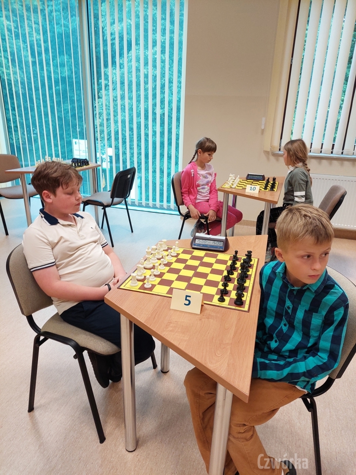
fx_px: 329
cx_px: 178
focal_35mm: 24
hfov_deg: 56.8
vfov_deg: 71.6
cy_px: 238
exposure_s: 1/100
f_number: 1.8
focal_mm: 5.23
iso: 200
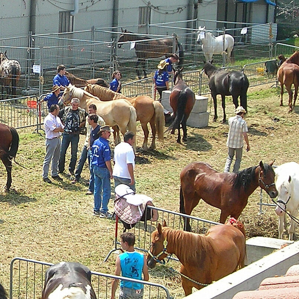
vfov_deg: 16.2
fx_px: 1046
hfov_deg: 16.1
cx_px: 30
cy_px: 65
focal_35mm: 107
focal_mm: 6.3
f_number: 3.2
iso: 50
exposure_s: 1/336
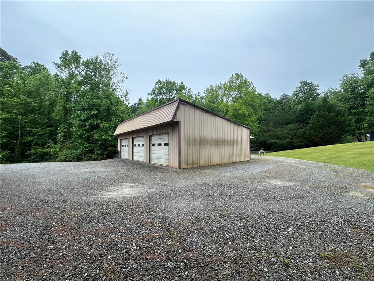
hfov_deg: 102.1
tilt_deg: +1.9
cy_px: 140
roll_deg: +0.8
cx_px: 187
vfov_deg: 85.7
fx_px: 151
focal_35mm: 14
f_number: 2.2
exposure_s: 1/327
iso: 40
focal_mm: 2.22
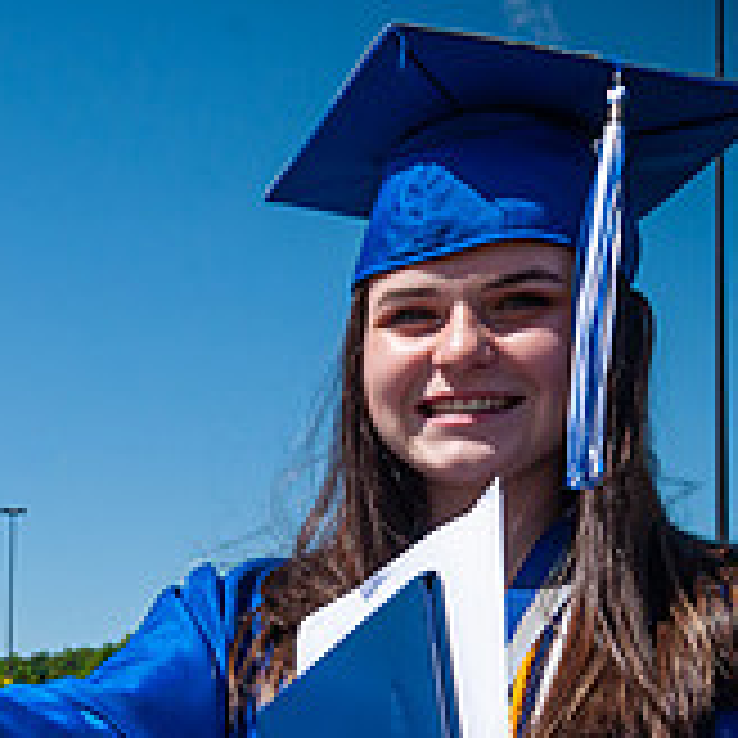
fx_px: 1954
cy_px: 682
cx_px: -176
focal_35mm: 81
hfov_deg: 19.9
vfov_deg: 20.9
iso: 200
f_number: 10
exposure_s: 1/400
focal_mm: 18
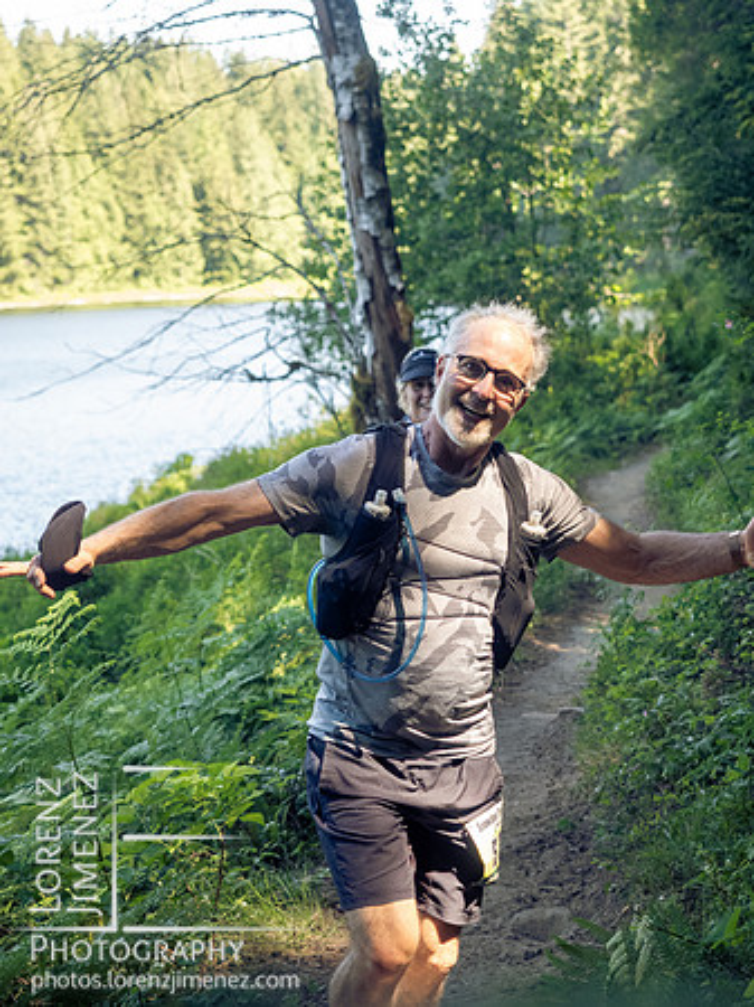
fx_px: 2326
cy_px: 504
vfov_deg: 24.4
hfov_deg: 18.4
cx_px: 377
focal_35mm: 80
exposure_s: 1/1000
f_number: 2.8
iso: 1600
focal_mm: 40
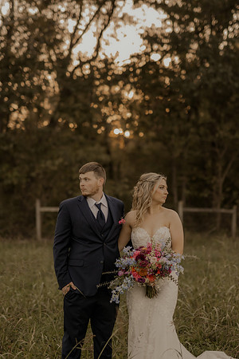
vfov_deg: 27.0
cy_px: 180
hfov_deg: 18.2
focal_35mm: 75
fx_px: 747
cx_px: 120
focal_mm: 50
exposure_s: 1/1250
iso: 400
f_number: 1.8
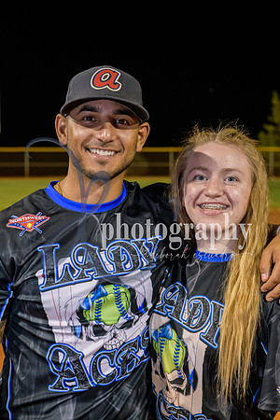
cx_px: 140
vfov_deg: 28.8
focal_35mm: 70
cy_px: 210
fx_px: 817
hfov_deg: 19.5
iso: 2000
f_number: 5
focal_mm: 70
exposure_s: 1/80
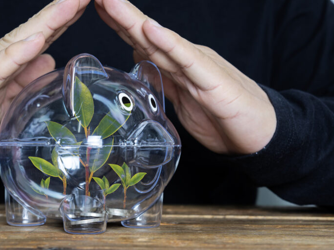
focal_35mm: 65
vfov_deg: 22.6
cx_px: 90
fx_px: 627
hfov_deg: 29.4
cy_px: 131
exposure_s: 1/6
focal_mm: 45
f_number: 5.6
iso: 100
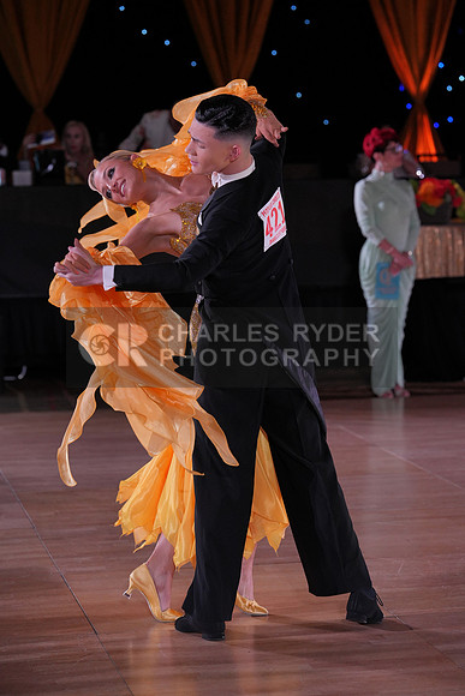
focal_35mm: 104
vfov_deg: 19.6
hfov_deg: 13.2
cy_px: 348
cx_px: 232
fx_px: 2014
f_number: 4
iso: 1000
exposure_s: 1/400
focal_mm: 104
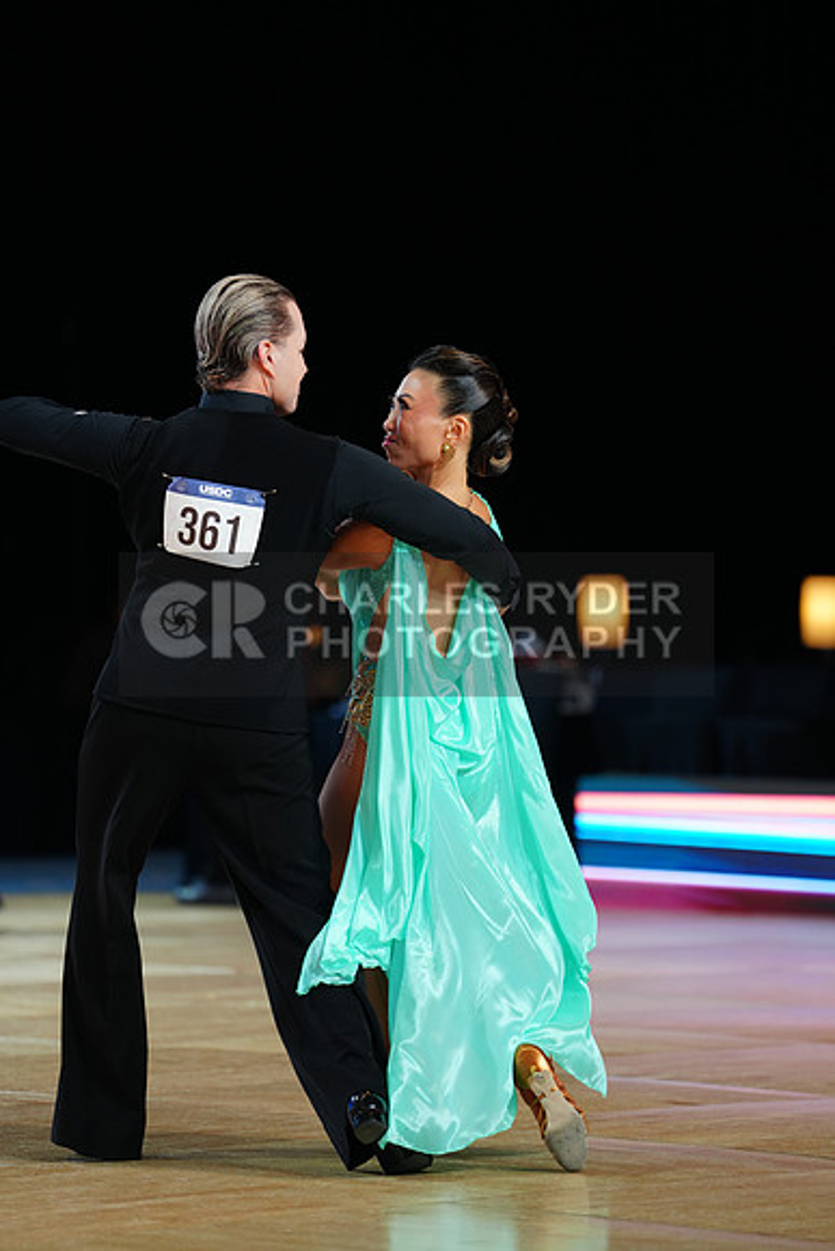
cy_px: 626
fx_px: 5911
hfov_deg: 8.1
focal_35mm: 170
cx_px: 418
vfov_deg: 12.1
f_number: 2.8
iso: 640
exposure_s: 1/400
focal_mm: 170
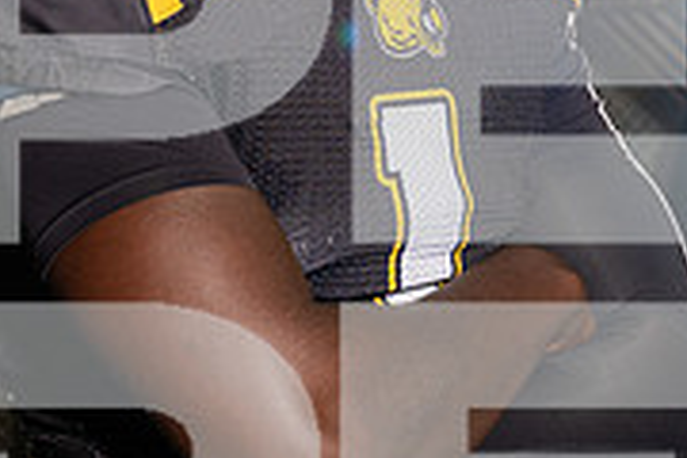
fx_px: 4293
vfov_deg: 6.1
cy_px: 44
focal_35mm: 225
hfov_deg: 9.0
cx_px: -179
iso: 100
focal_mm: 70
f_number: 8
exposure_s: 1/250
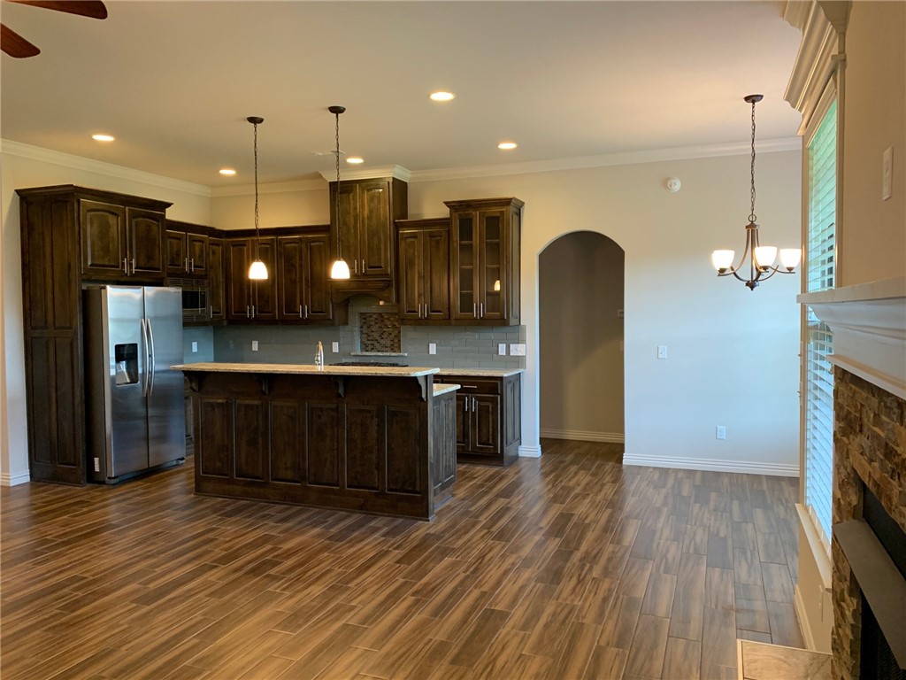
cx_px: 453
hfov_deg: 67.3
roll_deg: +0.3
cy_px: 340
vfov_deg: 53.1
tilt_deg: -0.9
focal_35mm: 26
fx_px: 680
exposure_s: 1/60
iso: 200
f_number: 1.8
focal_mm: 4.25
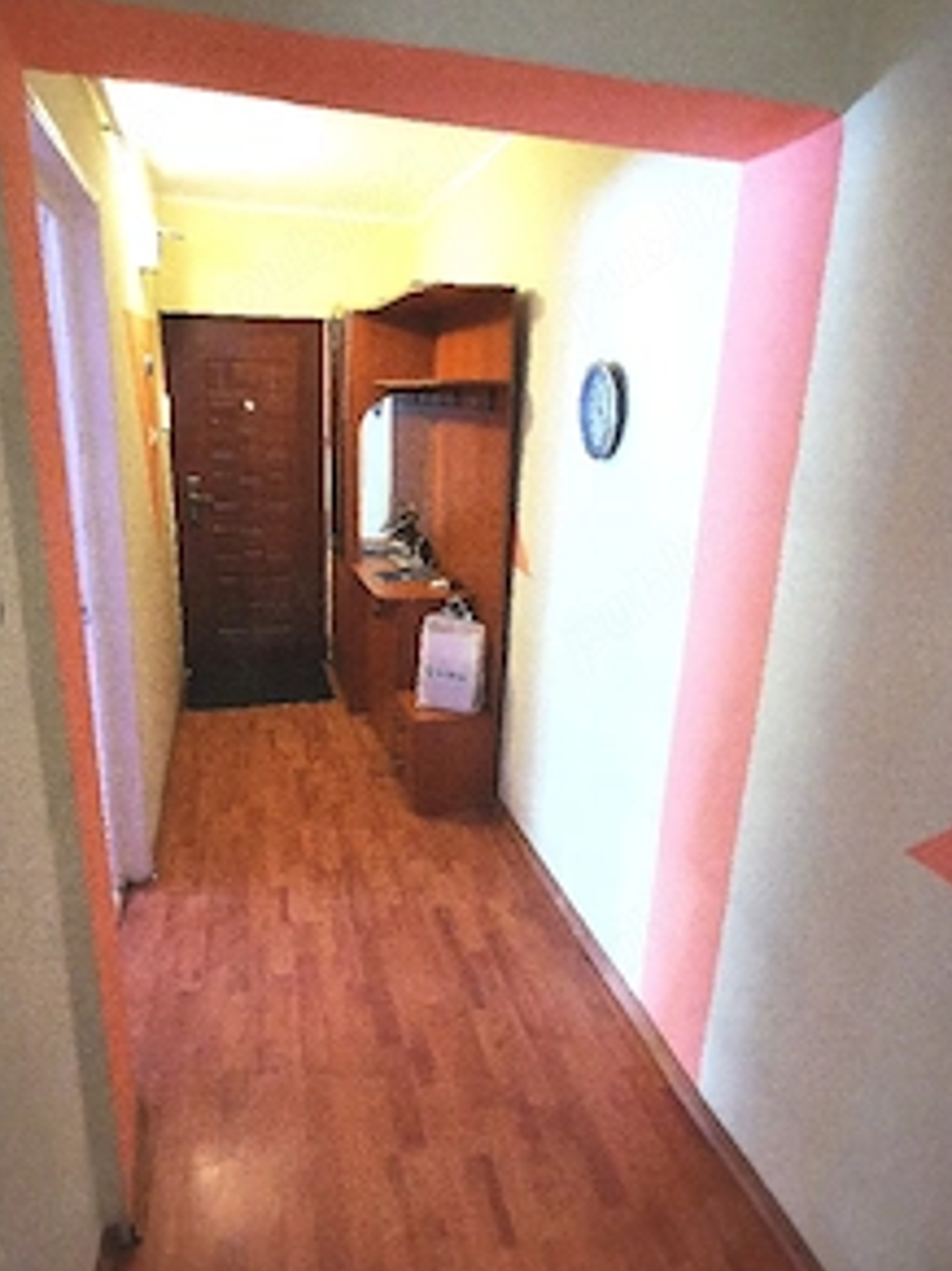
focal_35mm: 22
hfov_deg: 61.0
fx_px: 807
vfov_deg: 76.4
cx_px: 450
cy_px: 607
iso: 640
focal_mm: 2.35
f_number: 2.2
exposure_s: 1/20
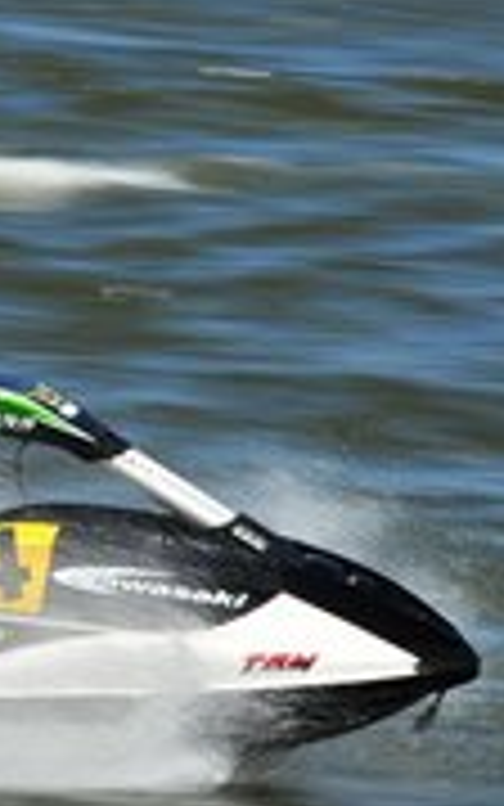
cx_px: -14
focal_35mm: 346
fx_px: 7598
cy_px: 405
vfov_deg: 6.1
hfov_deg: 3.8
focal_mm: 135
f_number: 22
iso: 200
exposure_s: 1/80
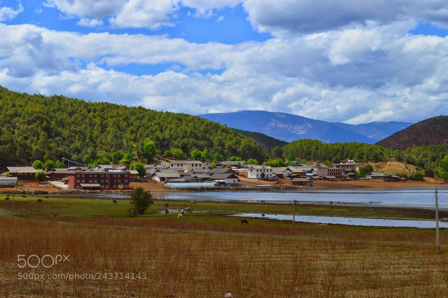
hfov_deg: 24.6
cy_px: 149
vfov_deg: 16.5
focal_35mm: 82
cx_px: 224
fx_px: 1026
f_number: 11
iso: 360
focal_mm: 55
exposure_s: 1/500
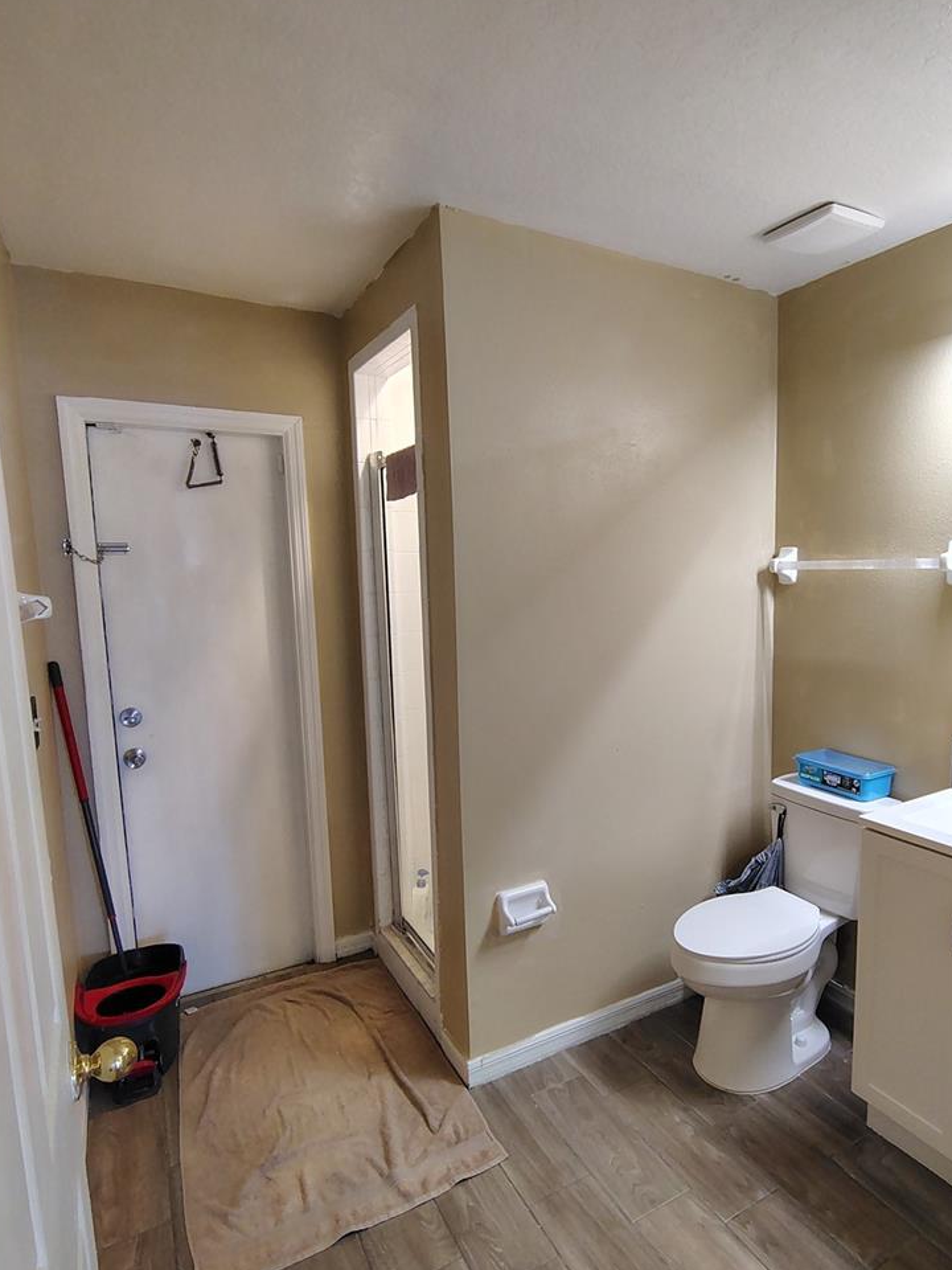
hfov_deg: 65.2
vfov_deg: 81.7
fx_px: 733
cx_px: 580
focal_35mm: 20
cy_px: 671
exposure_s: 1/25
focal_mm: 2.13
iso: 487
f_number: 2.2
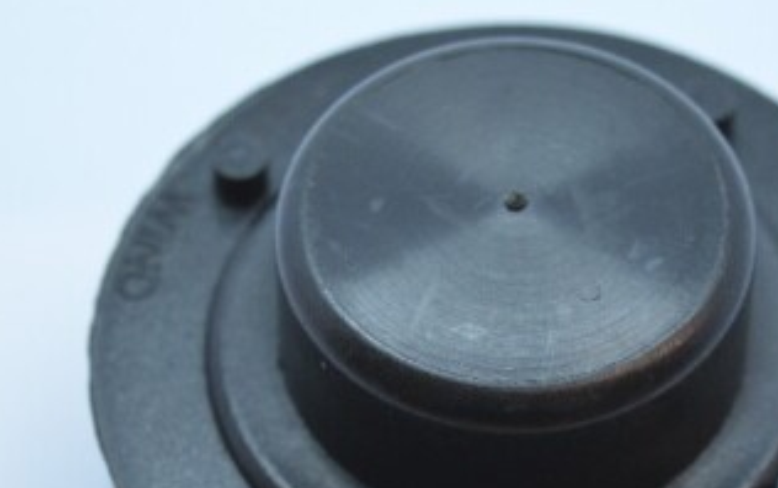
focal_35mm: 167
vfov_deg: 7.8
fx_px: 3543
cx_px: 517
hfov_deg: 12.5
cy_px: 460
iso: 400
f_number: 5.3
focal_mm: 48
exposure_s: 1/50
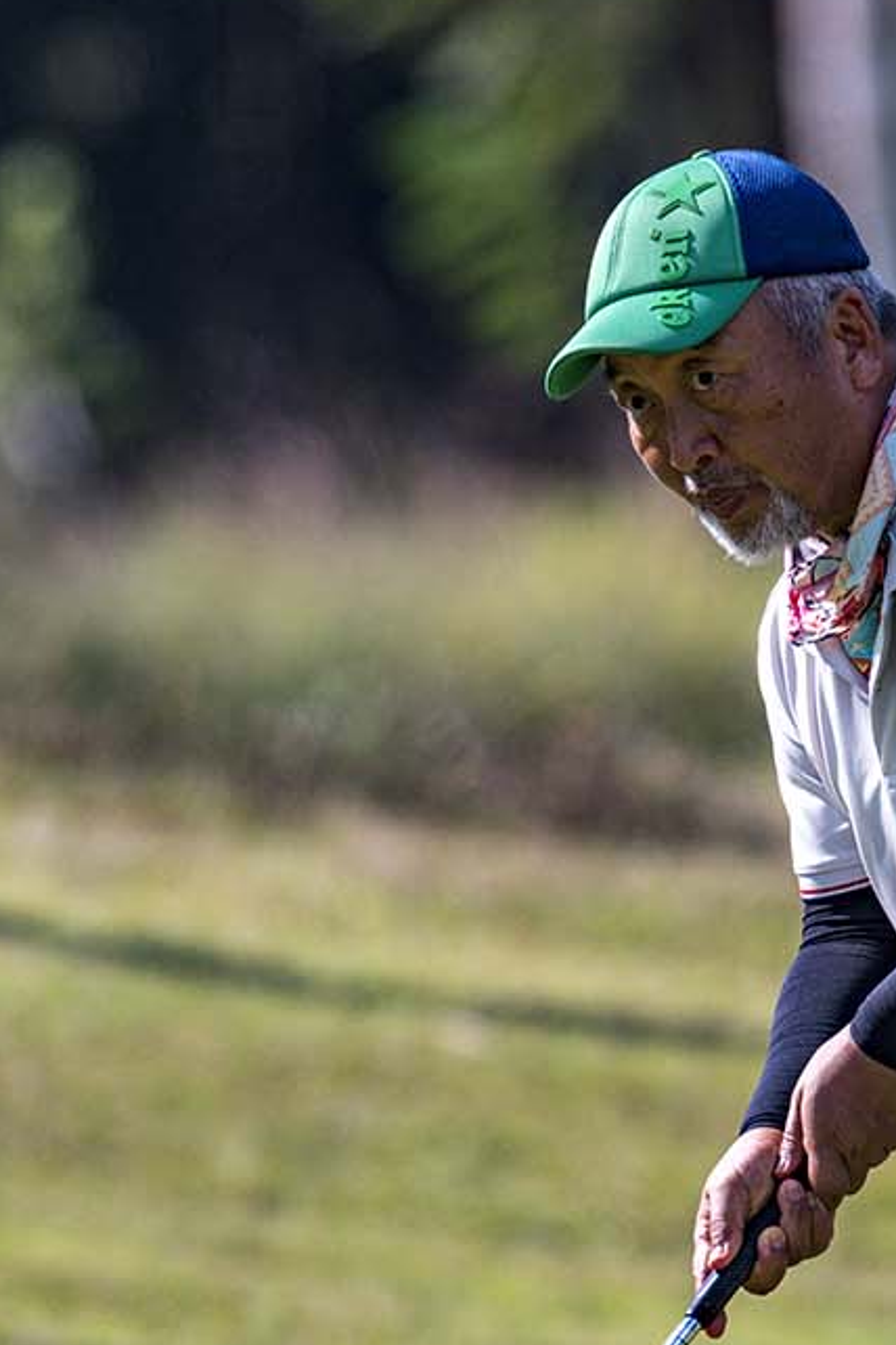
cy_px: 1110
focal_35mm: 1459
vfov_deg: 1.4
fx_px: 54465
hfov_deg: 0.9
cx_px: 615
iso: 180
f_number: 7.1
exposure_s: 1/2000
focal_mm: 650
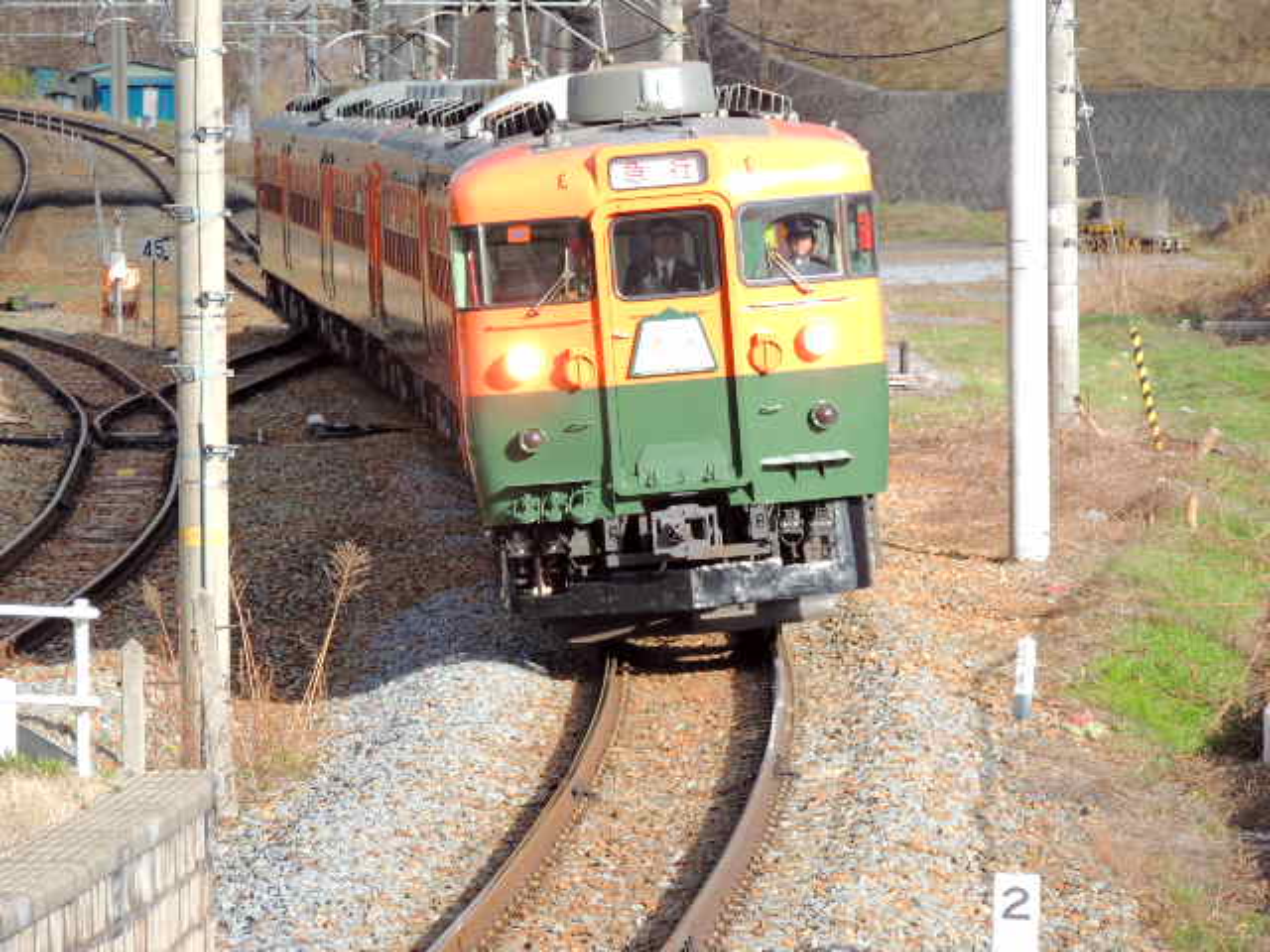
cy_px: 476
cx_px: 635
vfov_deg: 4.6
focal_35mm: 325
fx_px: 11924
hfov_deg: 6.1
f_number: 4.8
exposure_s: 1/200
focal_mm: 57.9
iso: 100
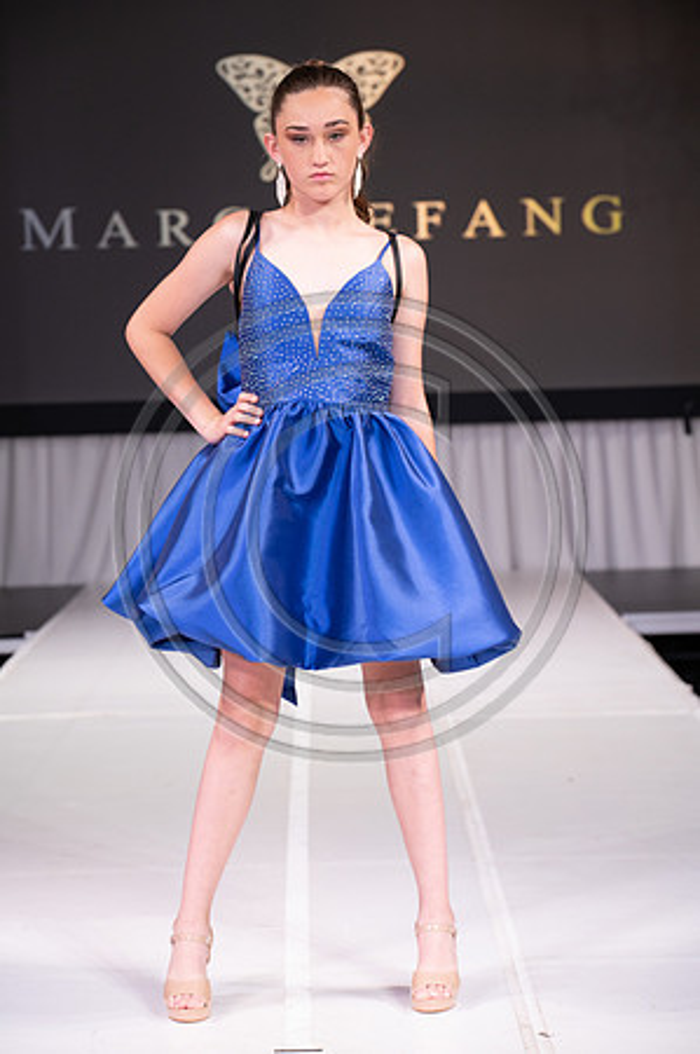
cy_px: 527
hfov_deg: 13.0
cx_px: 350
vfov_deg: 19.5
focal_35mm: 105
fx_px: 3069
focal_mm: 105
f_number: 5.6
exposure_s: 1/400
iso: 2000
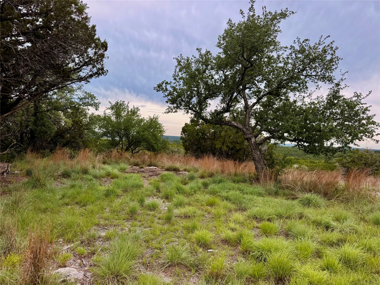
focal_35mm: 24
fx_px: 263
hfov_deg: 71.6
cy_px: 142
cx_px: 190
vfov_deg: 56.8
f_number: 1.78
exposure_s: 1/967
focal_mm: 6.76
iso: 80
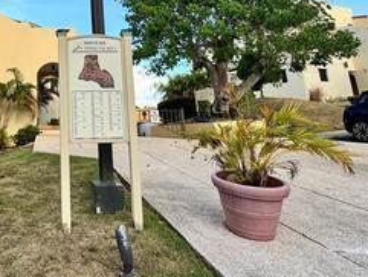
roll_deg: +0.2
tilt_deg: +14.3
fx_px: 308
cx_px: 50
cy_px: 60
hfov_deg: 55.1
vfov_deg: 46.1
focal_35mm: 29
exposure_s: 1/771
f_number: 2.2
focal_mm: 2.22
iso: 40
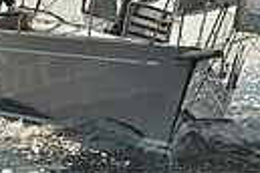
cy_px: -41
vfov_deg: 2.3
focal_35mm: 606
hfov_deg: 3.4
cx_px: 216
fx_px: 4376
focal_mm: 135
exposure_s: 1/1600
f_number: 9
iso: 200
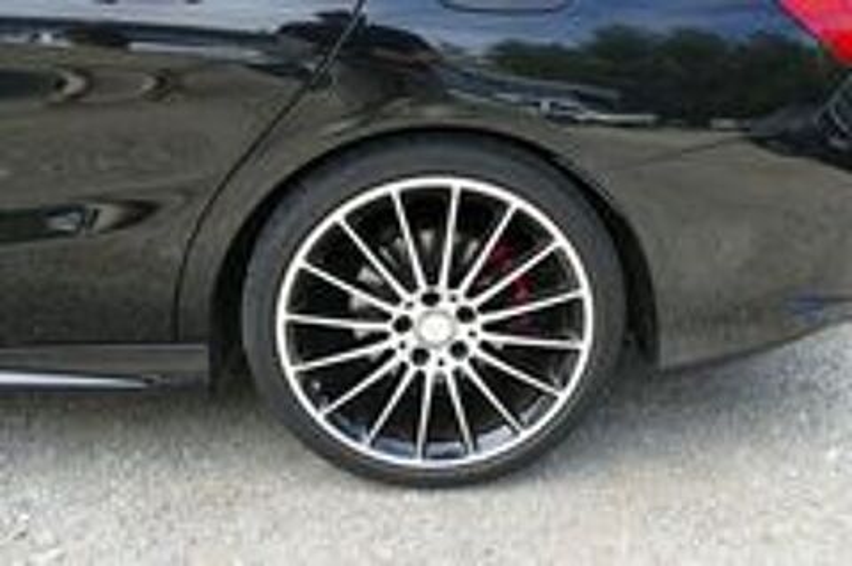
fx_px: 875
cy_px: 283
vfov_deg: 35.9
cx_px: 426
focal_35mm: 37
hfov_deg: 51.9
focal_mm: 13.43
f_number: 3.1
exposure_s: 1/250
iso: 125
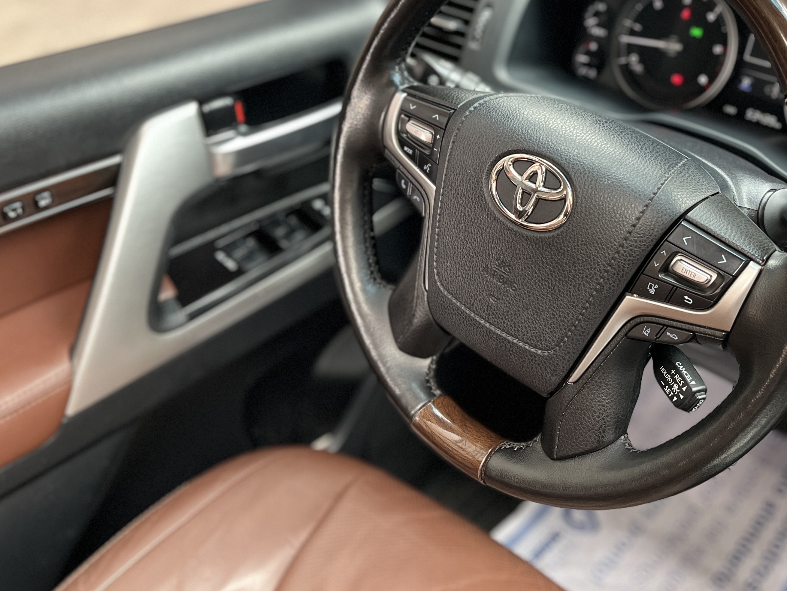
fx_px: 909
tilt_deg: -32.3
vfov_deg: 35.5
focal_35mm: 40
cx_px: 510
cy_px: 177
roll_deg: -1.5
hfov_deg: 46.2
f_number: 1.6
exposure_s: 1/60
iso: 320
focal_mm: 5.1
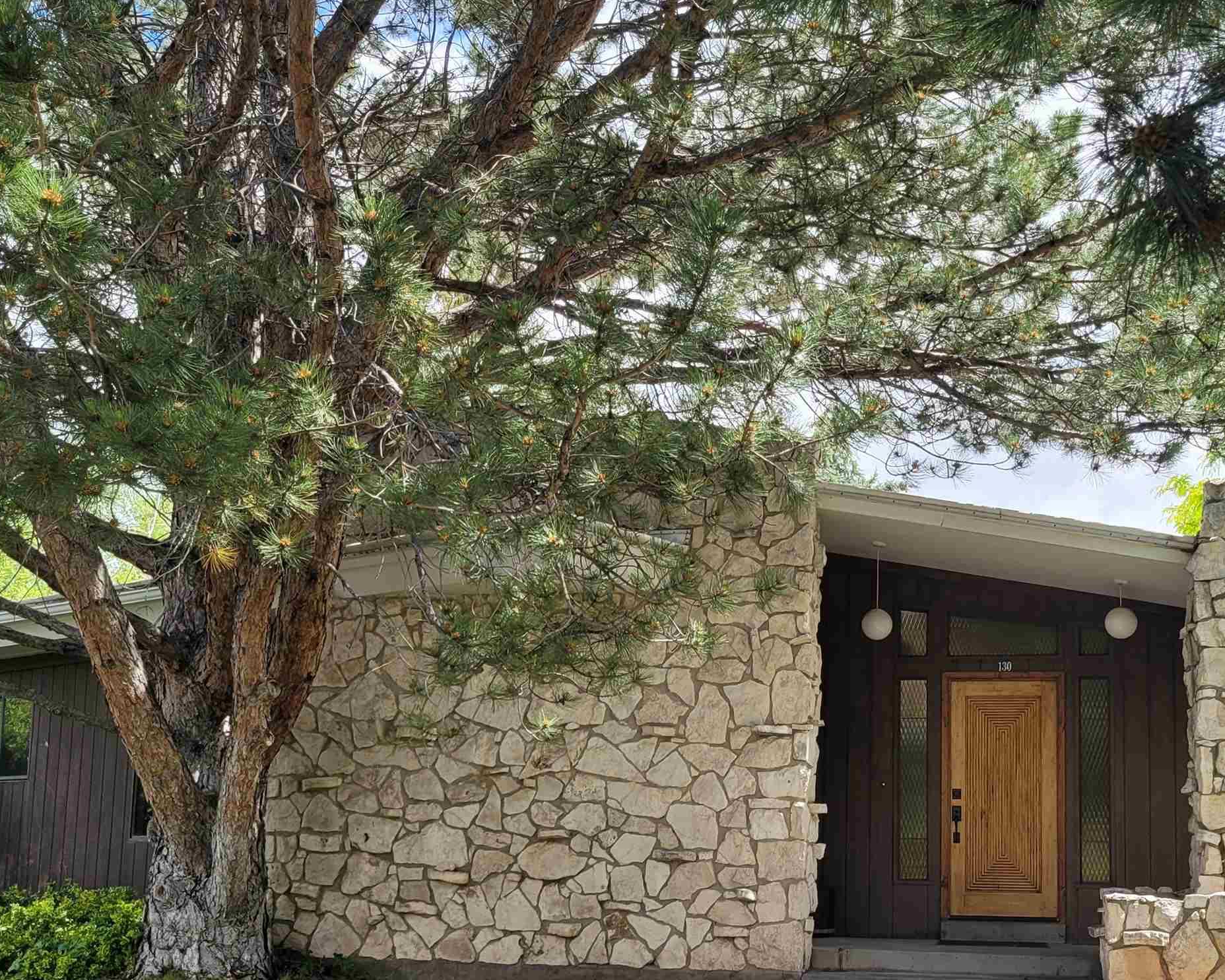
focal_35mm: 42
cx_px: 766
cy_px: 717
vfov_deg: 35.0
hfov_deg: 43.5
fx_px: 1523
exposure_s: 1/950
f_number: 1.8
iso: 40
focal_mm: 5.4
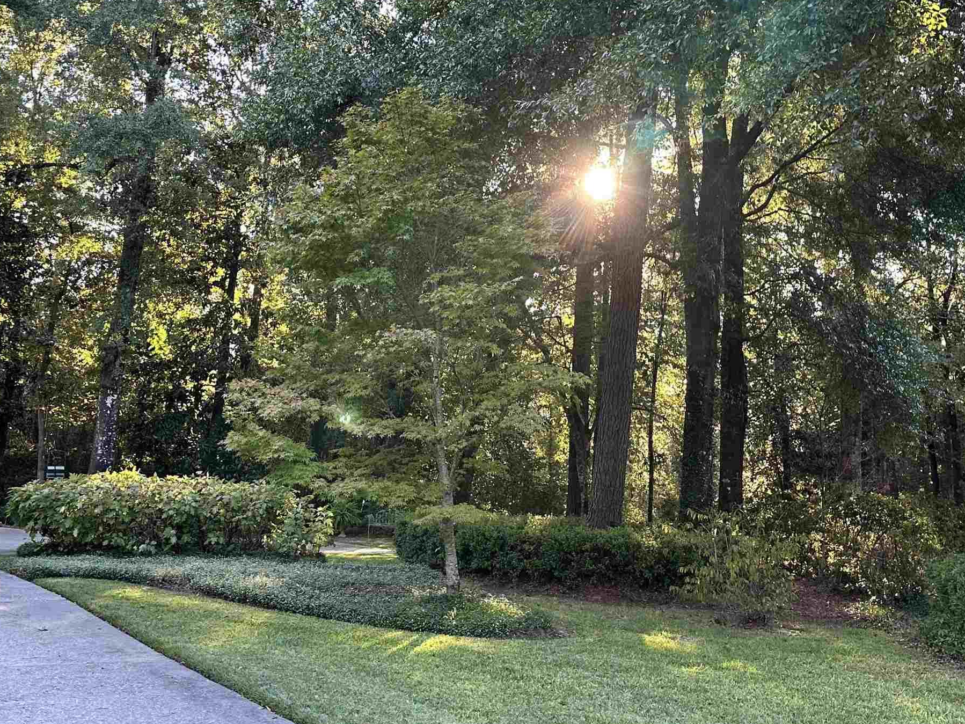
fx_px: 1143
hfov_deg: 45.8
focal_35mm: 41
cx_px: 482
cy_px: 294
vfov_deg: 35.0
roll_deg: -2.6
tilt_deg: +8.5
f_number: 1.78
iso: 125
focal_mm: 6.86
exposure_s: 1/121
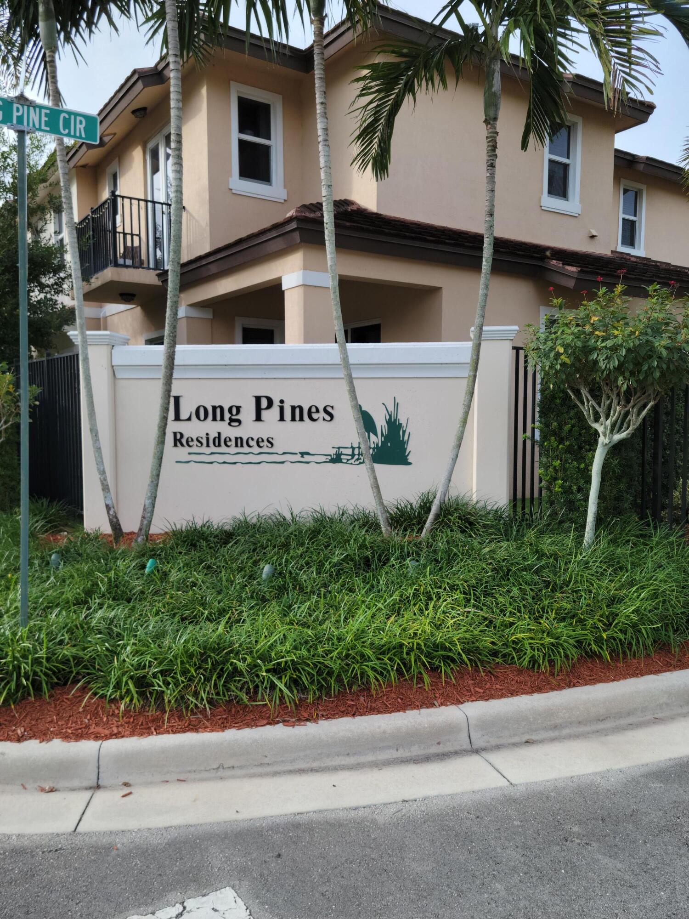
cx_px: 344
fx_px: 743
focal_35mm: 28
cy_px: 460
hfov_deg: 49.7
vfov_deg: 63.4
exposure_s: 1/358
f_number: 2
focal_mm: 5.9
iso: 25
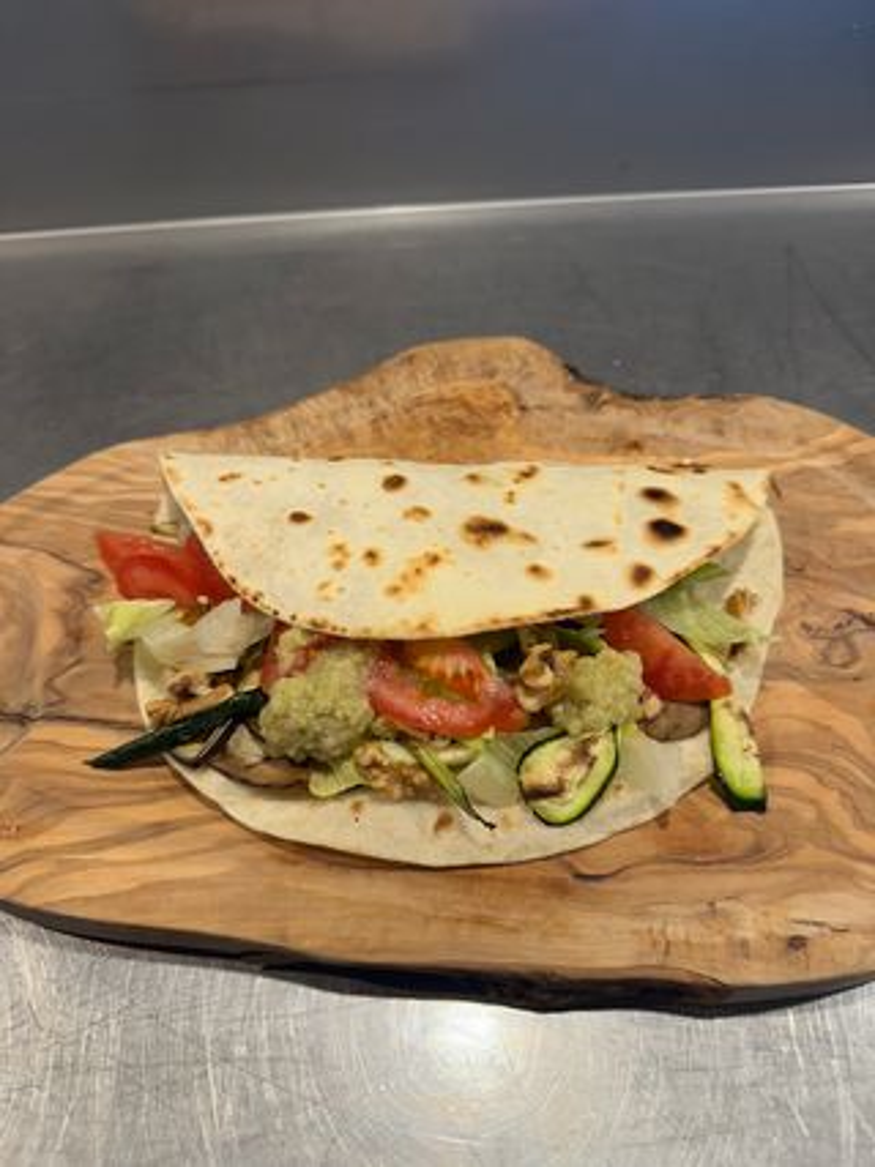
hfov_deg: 56.8
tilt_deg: -53.8
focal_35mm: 24
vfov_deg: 71.6
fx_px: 809
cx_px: 438
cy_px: 584
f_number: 1.78
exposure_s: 1/100
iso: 160
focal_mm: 6.86
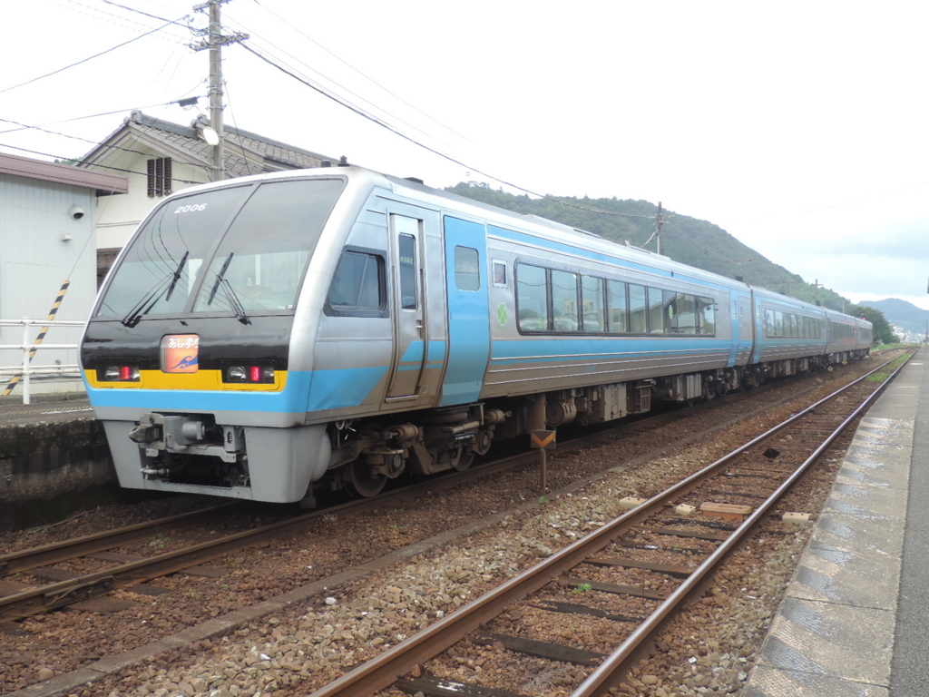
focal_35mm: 33
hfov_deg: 55.4
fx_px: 886
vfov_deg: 42.9
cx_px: 464
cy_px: 348
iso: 140
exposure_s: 1/50
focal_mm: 5.8
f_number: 3.2
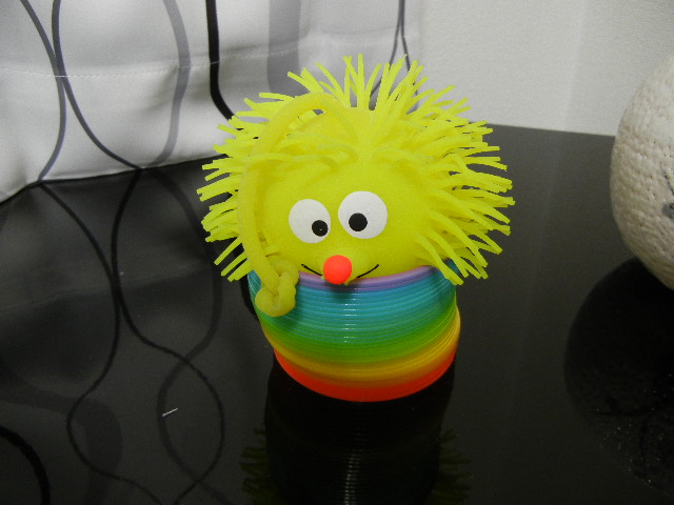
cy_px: 252
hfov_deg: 60.0
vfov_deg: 46.8
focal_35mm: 30
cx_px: 337
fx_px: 584
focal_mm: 5.4
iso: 400
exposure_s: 1/17.4
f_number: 3.5
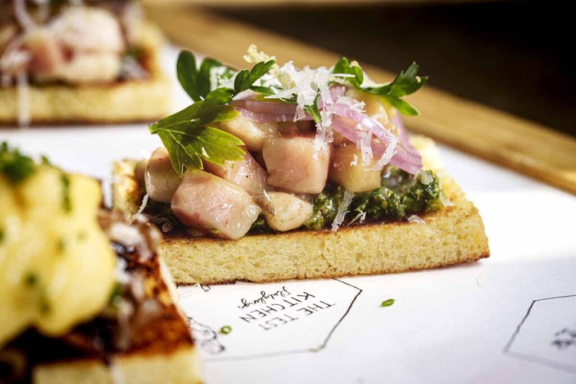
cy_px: 192
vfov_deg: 15.2
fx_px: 1440
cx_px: 288
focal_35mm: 90
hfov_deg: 22.6
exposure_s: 1/125
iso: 640
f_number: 5.6
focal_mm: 90
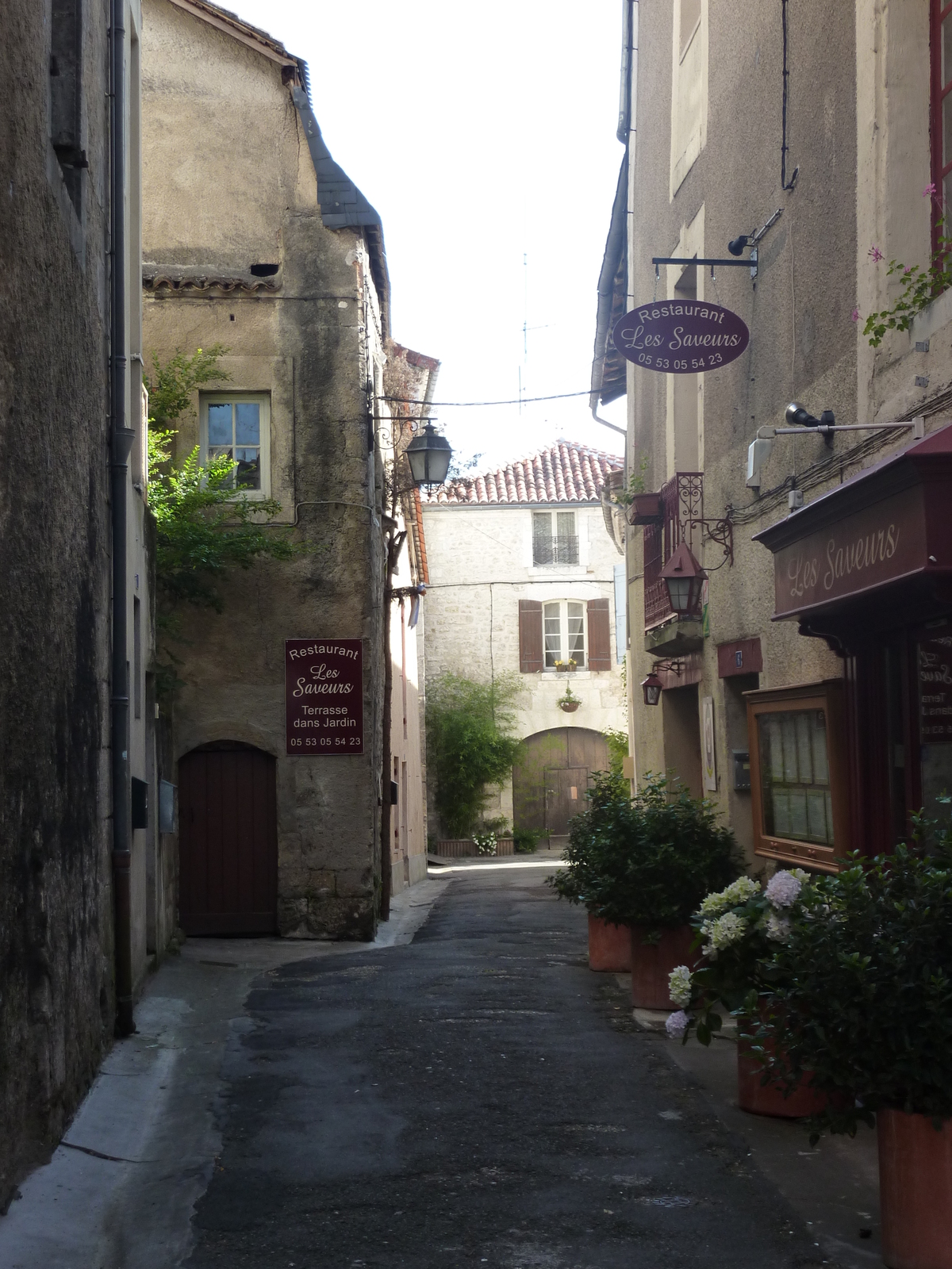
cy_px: 634
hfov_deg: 28.0
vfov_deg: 36.8
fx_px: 1907
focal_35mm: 52
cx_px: 476
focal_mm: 8.5
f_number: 3.8
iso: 125
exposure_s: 1/125
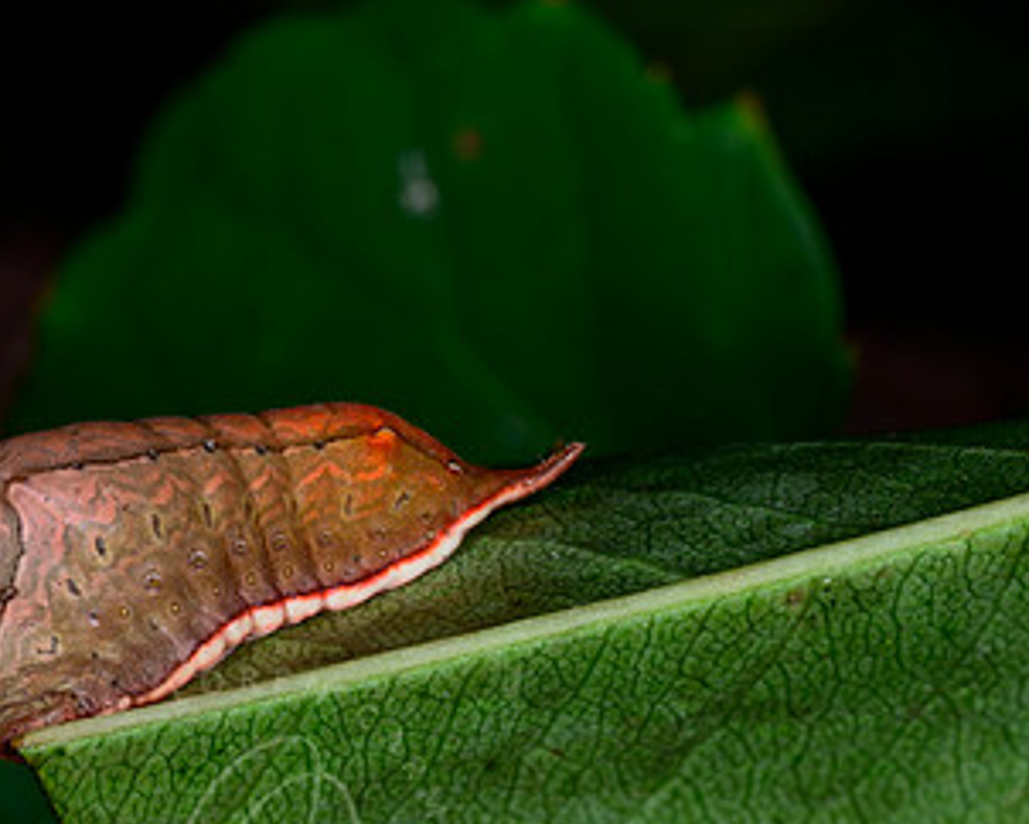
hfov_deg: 8.4
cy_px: 557
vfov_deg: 6.7
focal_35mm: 230
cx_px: 249
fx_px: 7009
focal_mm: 105
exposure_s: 1/250
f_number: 32
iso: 64
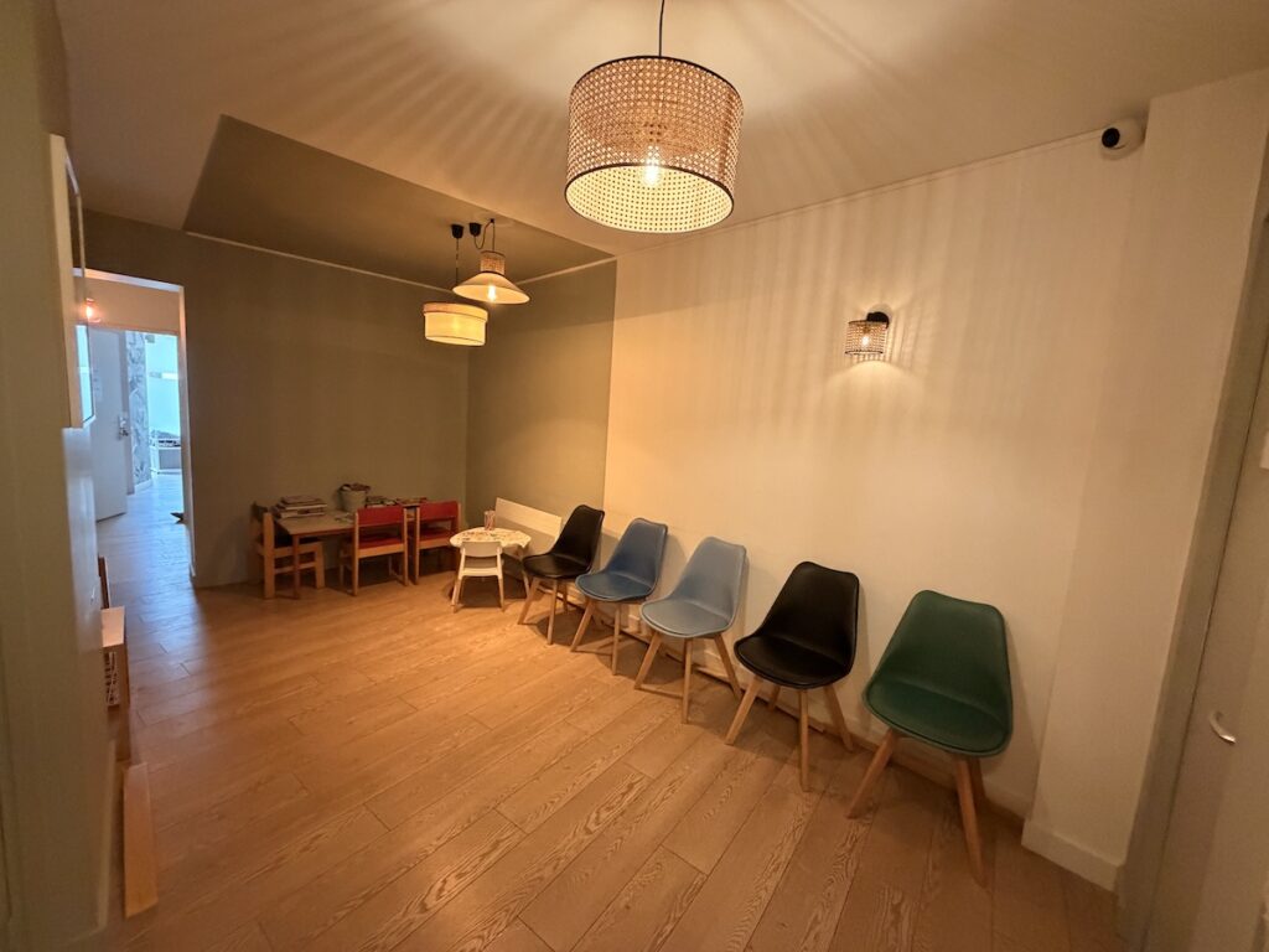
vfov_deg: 85.7
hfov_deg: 102.1
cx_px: 634
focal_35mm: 14
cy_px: 476
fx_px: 513
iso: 1000
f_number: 2.2
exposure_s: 1/50
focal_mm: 2.22
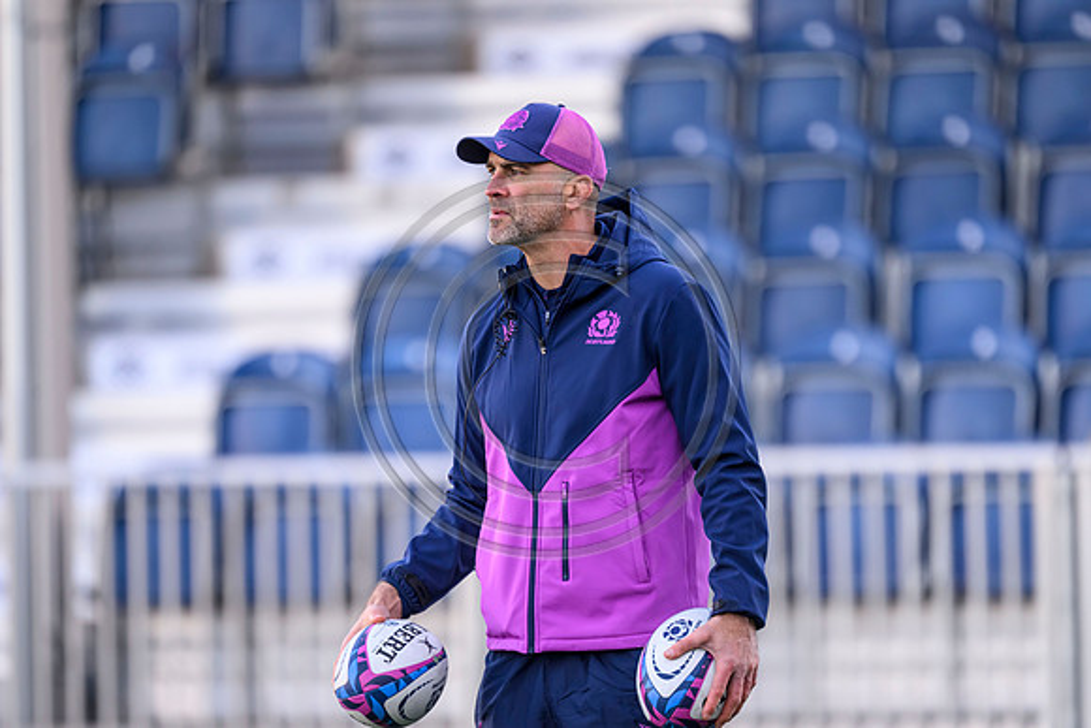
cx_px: 546
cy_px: 364
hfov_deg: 3.7
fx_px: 16974
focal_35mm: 560
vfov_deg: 2.5
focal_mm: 560
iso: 1000
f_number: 4
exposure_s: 1/640
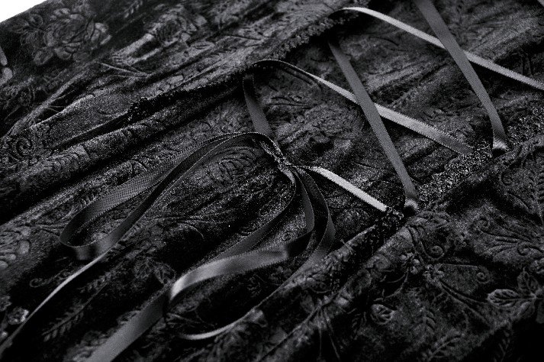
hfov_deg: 20.6
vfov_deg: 13.8
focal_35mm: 99
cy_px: 181
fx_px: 1495
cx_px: 272
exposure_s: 1/125
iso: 200
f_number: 9
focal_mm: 66
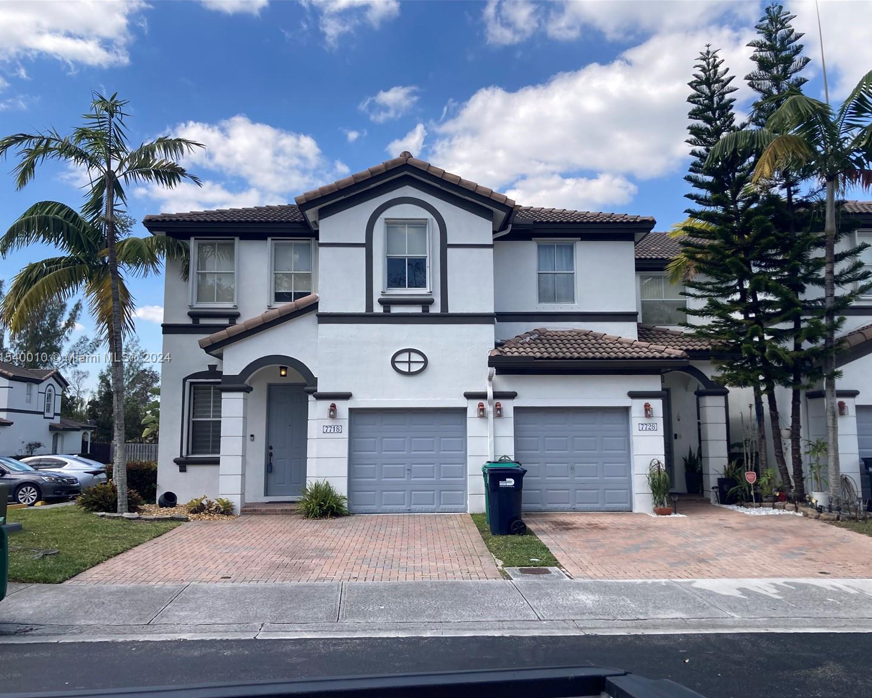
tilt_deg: +7.3
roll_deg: -0.9
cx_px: 458
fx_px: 774
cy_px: 359
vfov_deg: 48.5
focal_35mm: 30
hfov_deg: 58.7
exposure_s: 1/1567
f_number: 1.8
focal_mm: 3.99
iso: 20
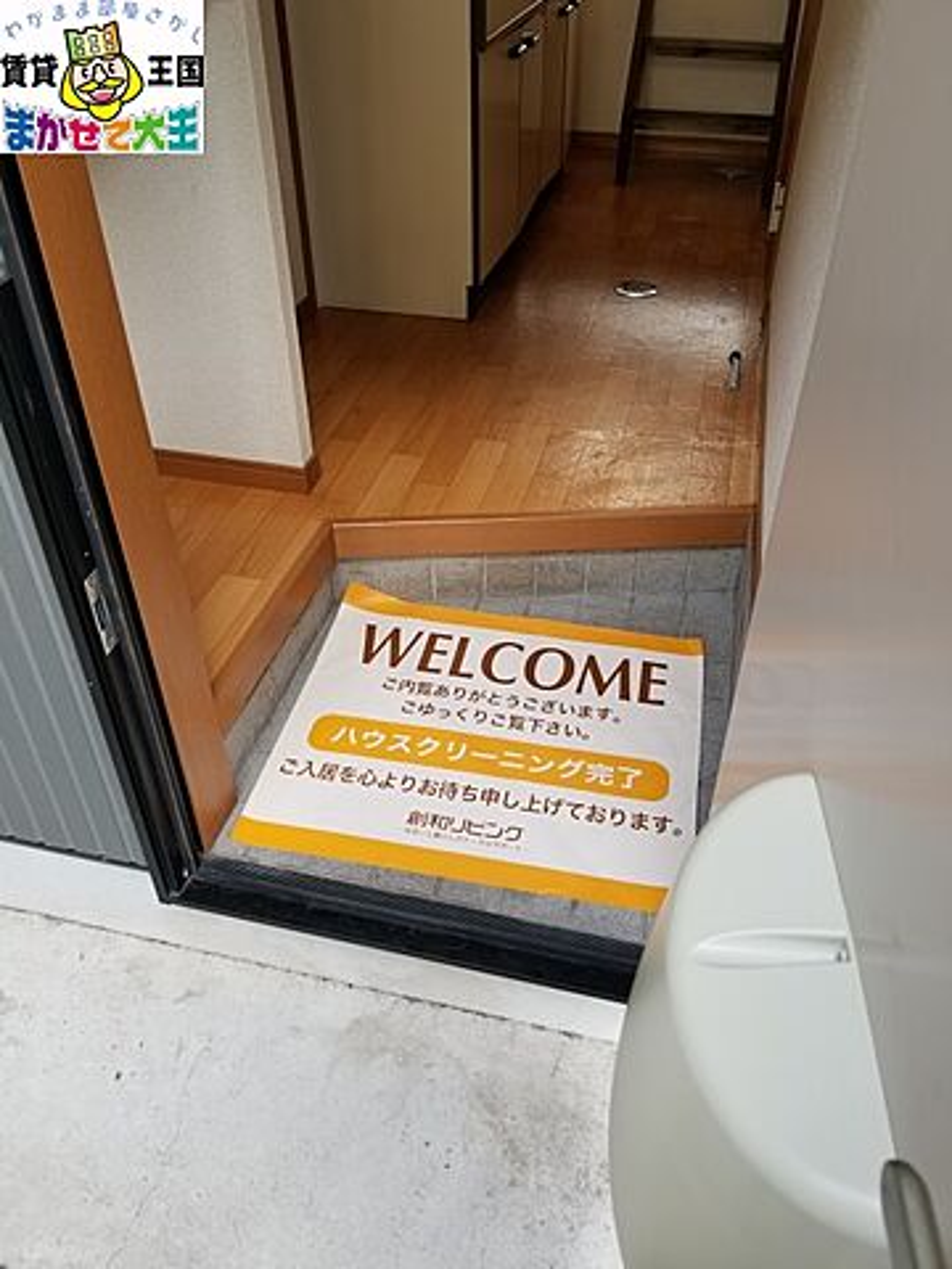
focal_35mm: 26
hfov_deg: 53.1
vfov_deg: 67.3
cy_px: 634
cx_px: 476
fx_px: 953
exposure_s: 1/61
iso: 50
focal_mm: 4.25
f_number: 1.7
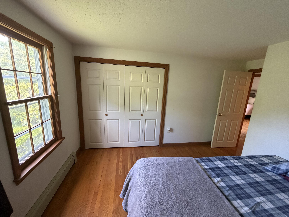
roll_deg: -2.4
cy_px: 108
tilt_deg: -11.9
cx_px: 144
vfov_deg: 85.7
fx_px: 117
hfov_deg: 102.1
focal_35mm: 14
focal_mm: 2.22
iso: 400
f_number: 2.2
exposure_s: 1/60
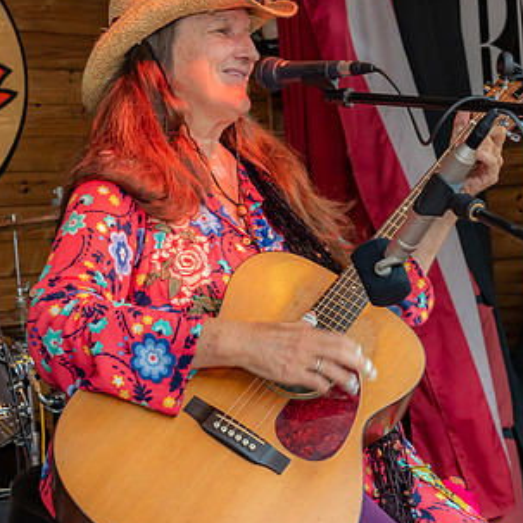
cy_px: 328
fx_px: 1573
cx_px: 226
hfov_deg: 18.9
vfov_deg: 18.8
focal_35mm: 92
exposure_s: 1/160
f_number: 5.6
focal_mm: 44
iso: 1000
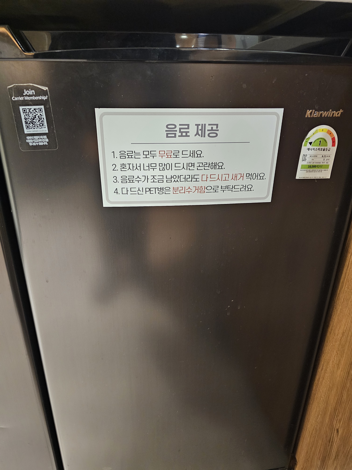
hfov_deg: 58.9
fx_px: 312
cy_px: 235
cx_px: 176
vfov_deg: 73.9
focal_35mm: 23
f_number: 1.7
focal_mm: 6.3
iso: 640
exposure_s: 1/40
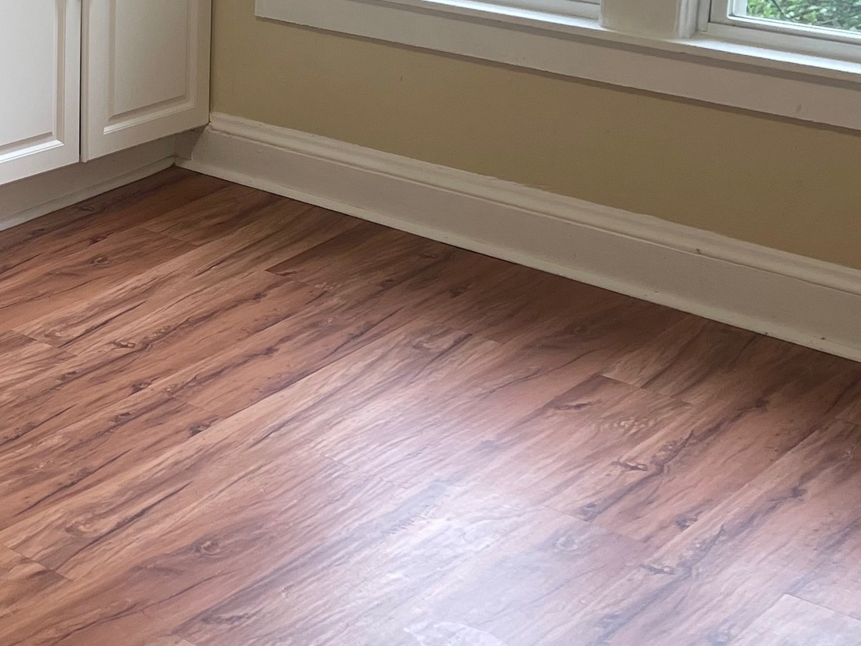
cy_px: -5
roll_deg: +1.6
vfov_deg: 19.6
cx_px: -202
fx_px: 1816
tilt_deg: -13.5
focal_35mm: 73
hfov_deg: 24.0
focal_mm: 5.1
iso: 125
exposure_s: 1/120
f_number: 1.6
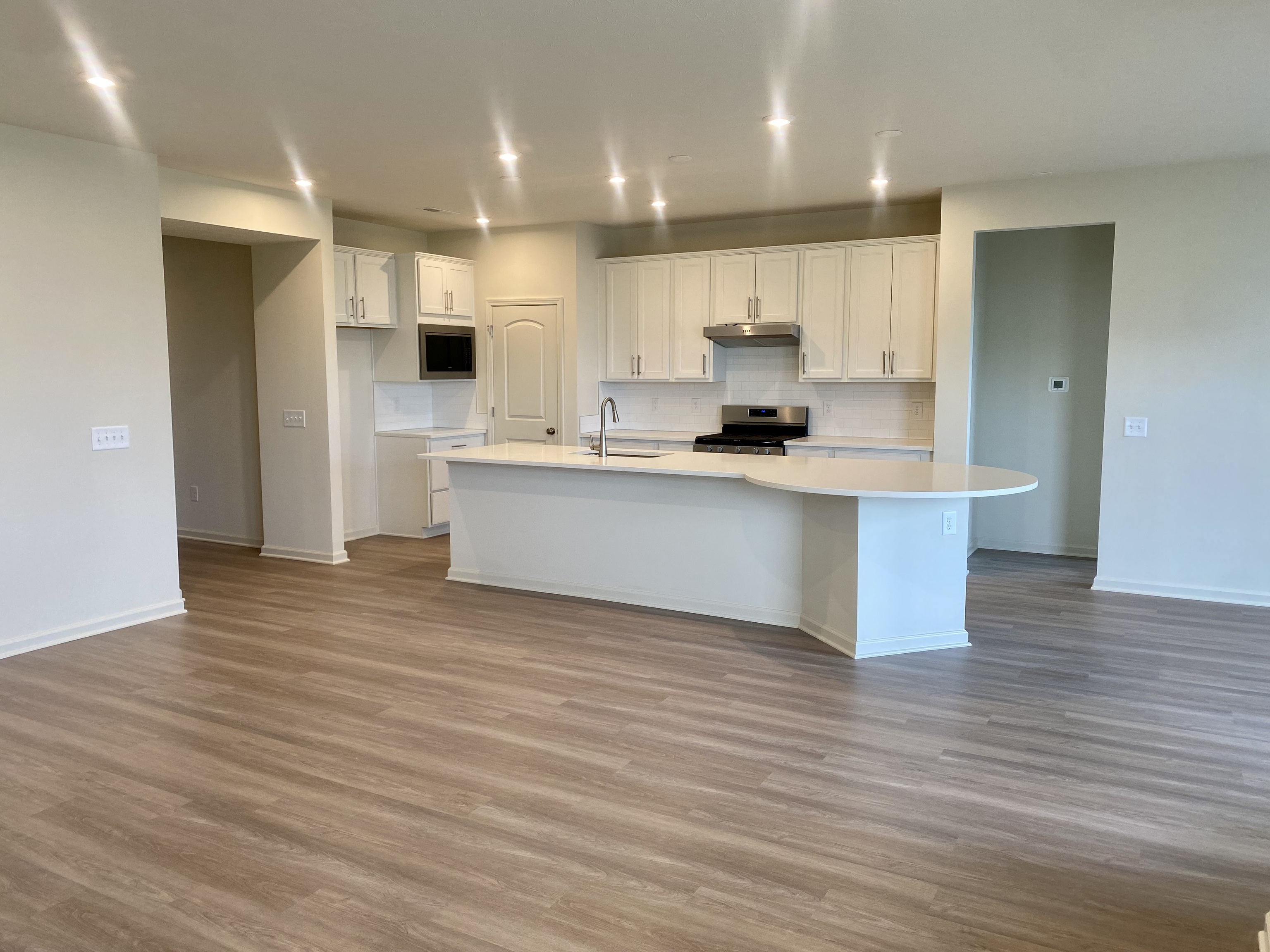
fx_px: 954
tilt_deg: -7.7
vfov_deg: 53.1
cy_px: 476
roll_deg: -0.1
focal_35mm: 26
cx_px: 635
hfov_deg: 67.3
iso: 100
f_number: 1.8
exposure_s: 1/120
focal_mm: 4.25
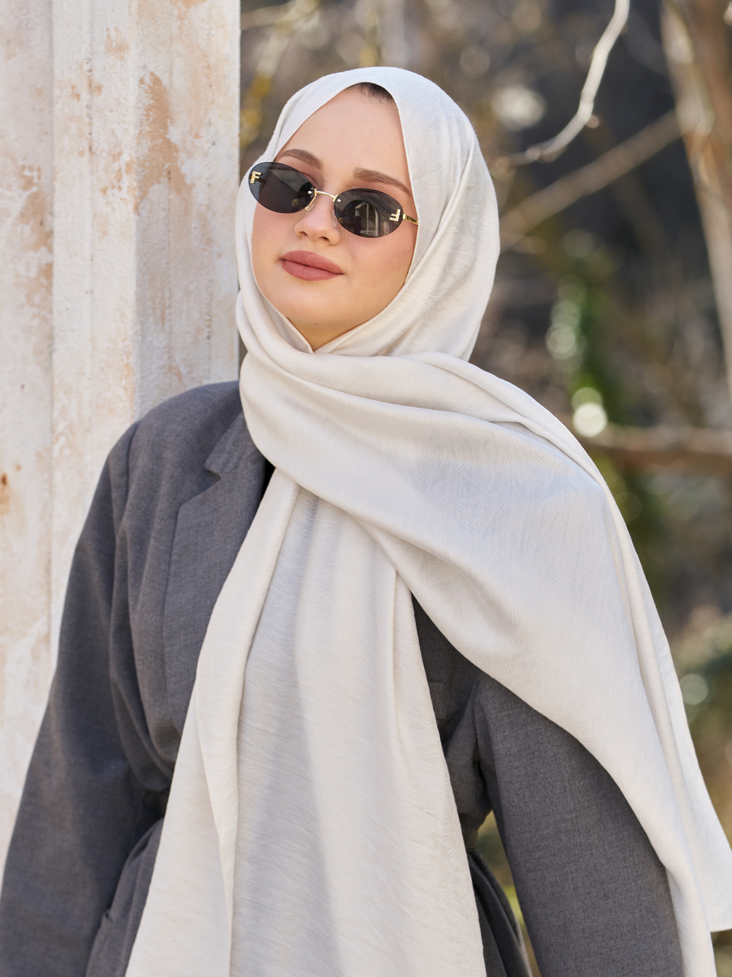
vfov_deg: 15.8
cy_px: 503
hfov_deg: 11.9
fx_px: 3524
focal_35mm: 125
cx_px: 368
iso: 200
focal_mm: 115
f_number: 4.5
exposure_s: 1/200
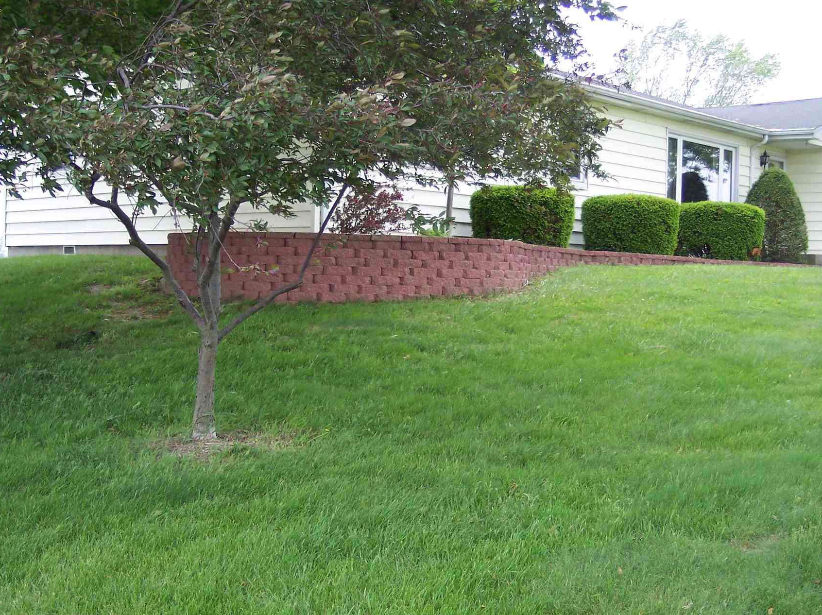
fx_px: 1091
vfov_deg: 31.5
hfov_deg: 41.2
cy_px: 336
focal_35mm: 46
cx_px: 477
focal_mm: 8
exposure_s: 1/250
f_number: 2.8
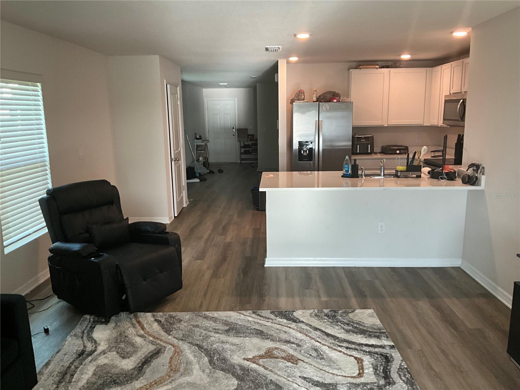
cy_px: 195
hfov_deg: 61.7
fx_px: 436
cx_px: 260
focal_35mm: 29
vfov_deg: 48.2
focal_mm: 3
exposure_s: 1/63
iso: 64
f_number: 1.8
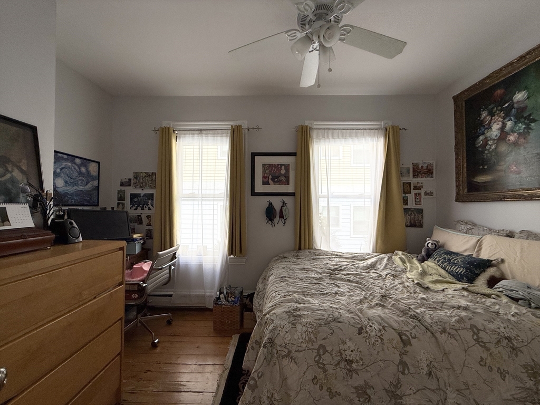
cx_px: 270
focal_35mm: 14
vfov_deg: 85.7
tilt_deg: +1.0
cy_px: 202
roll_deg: -0.4
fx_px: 218
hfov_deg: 102.1
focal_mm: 2.22
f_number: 2.2
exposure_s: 1/231
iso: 50
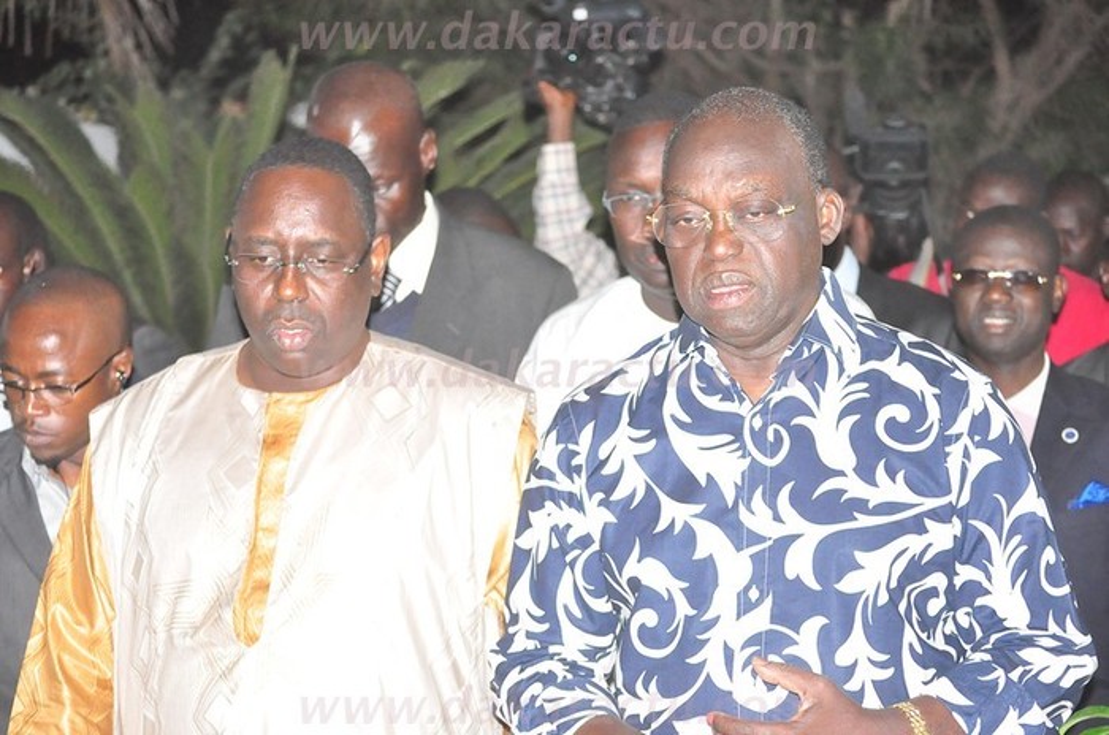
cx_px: 554
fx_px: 2537
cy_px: 368
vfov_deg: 16.5
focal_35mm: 82
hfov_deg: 24.7
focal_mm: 55
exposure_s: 1/160
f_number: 4.5
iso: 3200
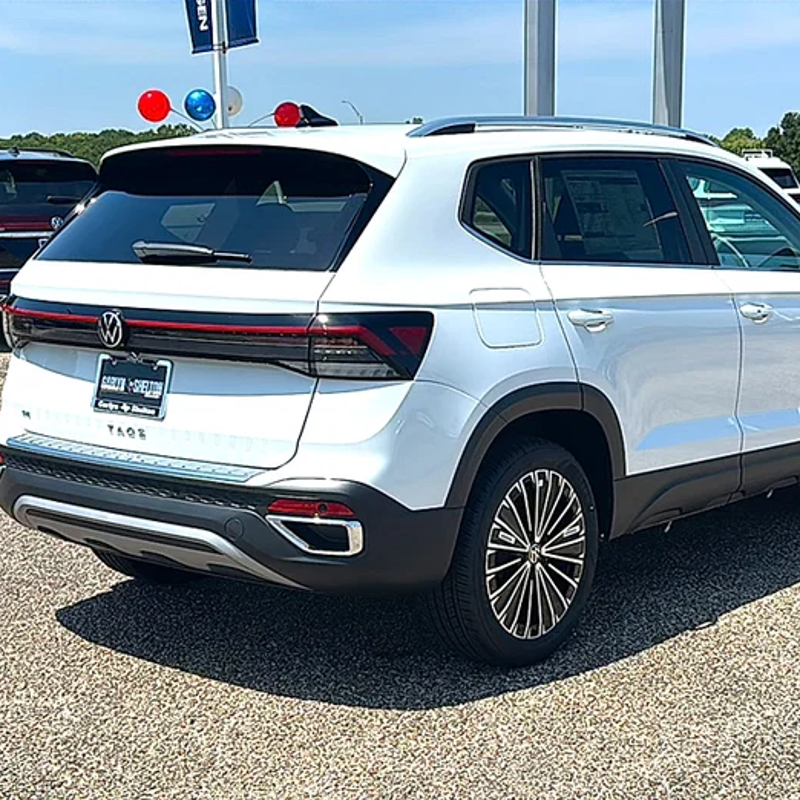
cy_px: 399
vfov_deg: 37.6
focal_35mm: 45
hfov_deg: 37.5
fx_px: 1177
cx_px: 458
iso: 80
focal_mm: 6.86
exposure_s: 1/6289
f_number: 1.78
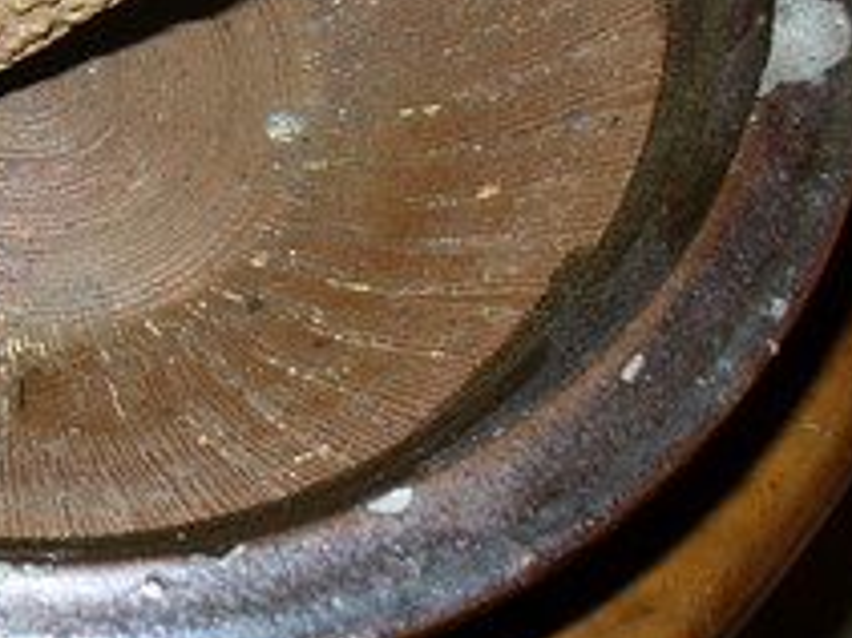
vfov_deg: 18.2
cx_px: 12
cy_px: 20
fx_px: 1943
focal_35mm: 79
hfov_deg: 23.7
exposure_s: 1/60
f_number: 2.8
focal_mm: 6.1
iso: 80
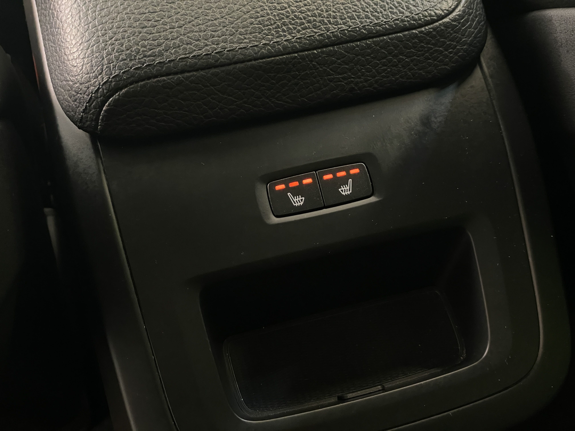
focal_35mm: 52
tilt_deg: -58.3
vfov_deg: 28.0
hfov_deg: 36.8
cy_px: 216
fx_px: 864
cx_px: 288
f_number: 2
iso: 800
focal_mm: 6
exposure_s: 1/52
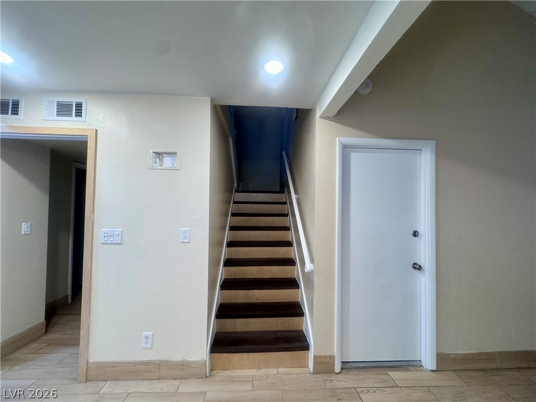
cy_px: 201
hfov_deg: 102.1
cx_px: 268
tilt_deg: +4.9
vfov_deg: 85.7
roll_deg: -2.2
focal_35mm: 14
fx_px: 217
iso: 160
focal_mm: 2.22
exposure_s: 1/60
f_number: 2.2
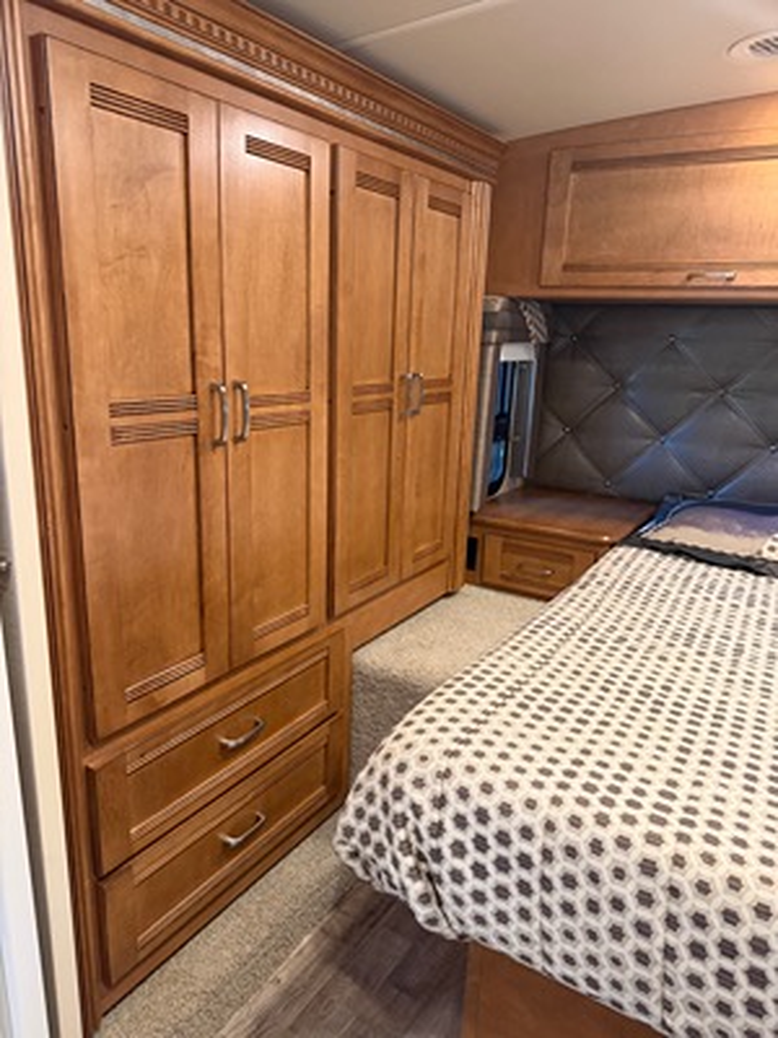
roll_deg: -1.2
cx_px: 389
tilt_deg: -12.4
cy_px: 519
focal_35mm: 24
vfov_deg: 71.6
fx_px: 719
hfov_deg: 56.8
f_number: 1.78
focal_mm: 6.76
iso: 640
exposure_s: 1/60
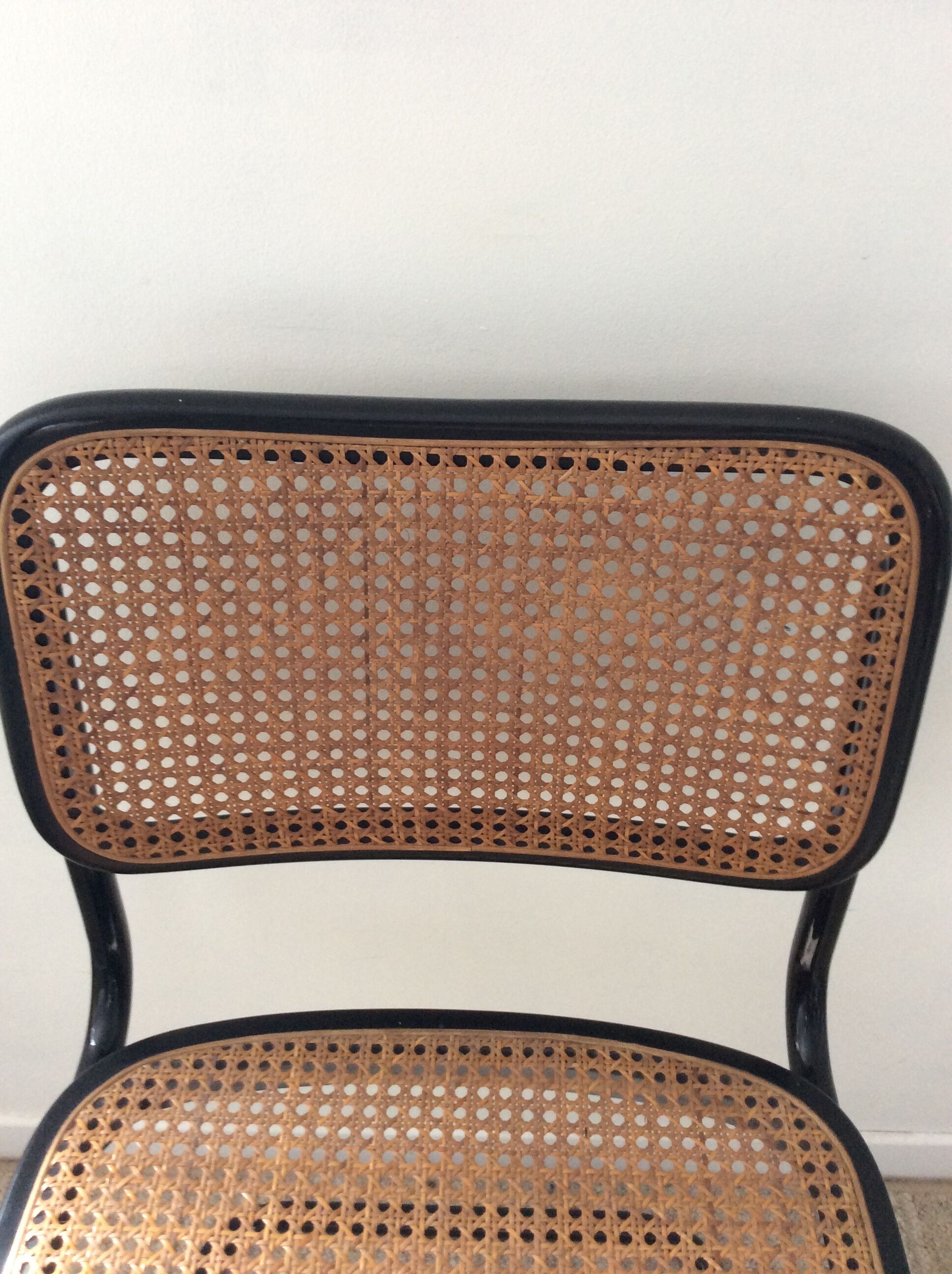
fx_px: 1177
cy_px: 637
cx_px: 476
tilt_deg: -37.8
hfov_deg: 44.1
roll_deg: +0.3
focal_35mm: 32
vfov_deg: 56.9
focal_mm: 3.3
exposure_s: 1/25
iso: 100
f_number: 2.4
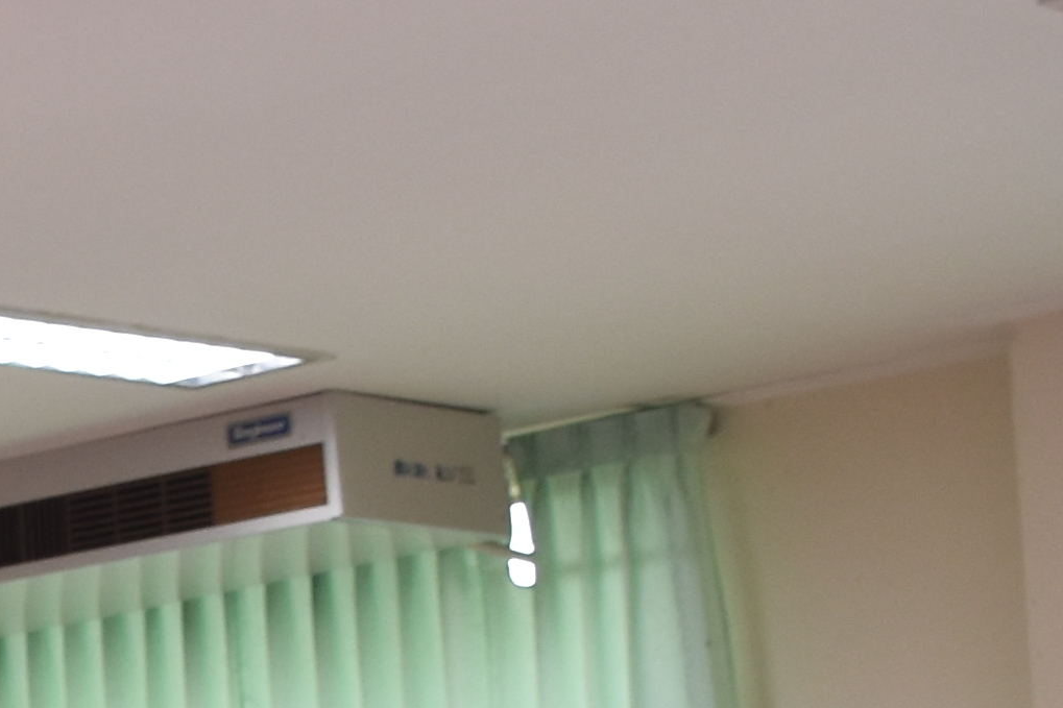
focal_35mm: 159
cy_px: 1618
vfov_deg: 8.1
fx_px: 4694
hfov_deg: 12.3
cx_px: -548
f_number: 4
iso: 450
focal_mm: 18
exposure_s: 1/60
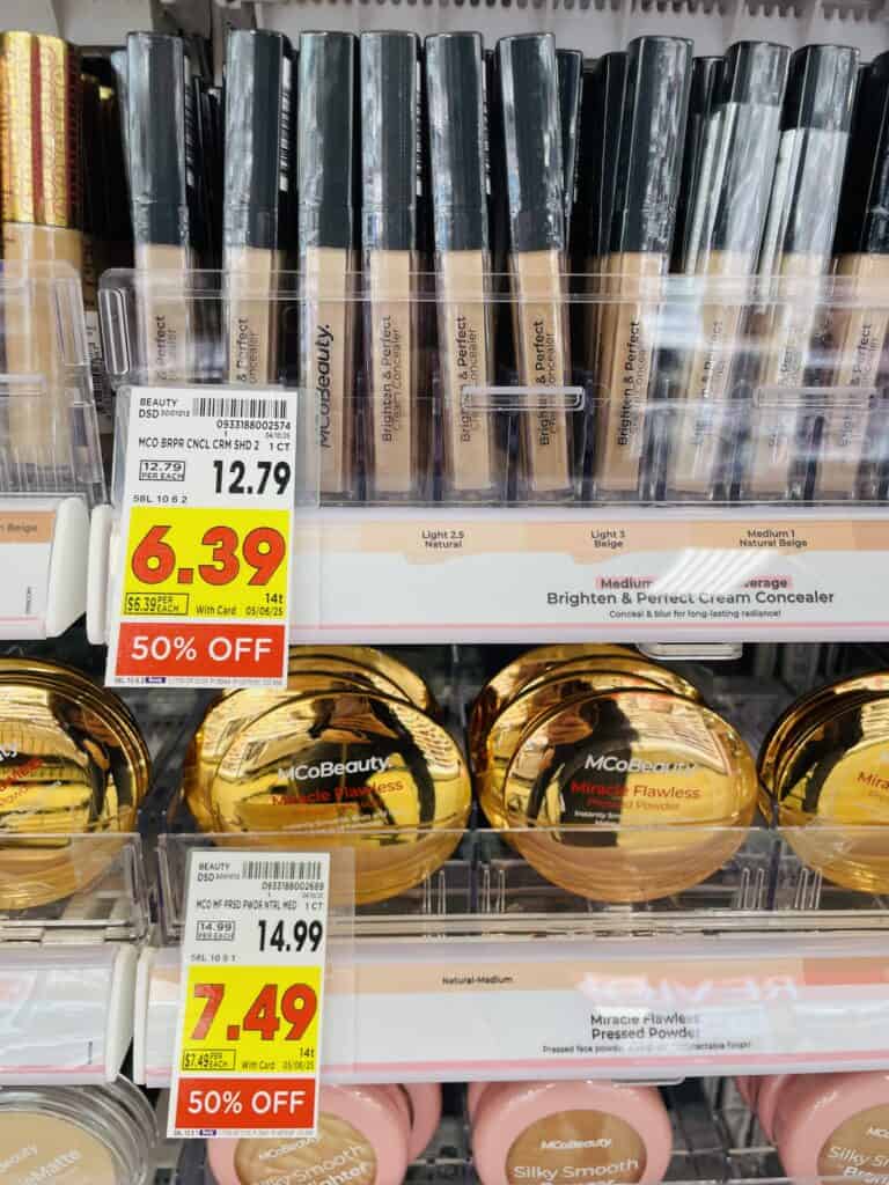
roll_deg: -0.4
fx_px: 890
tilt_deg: -18.4
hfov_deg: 53.1
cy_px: 592
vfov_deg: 67.3
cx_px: 444
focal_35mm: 26
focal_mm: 4.2
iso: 50
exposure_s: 1/63
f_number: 1.6
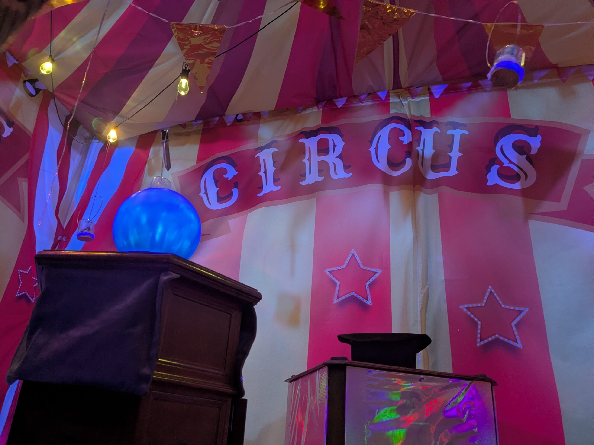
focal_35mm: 27
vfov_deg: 51.4
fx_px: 463
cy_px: 222
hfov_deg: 65.3
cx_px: 297
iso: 114
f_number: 1.73
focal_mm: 4.38
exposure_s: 1/20
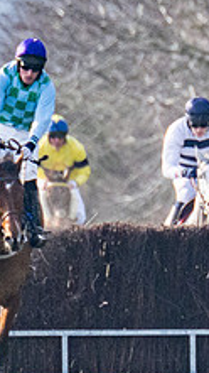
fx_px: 20581
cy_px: 46
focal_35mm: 2085
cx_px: 701
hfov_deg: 0.6
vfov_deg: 1.0
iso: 400
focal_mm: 280
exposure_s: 1/1600
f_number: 4
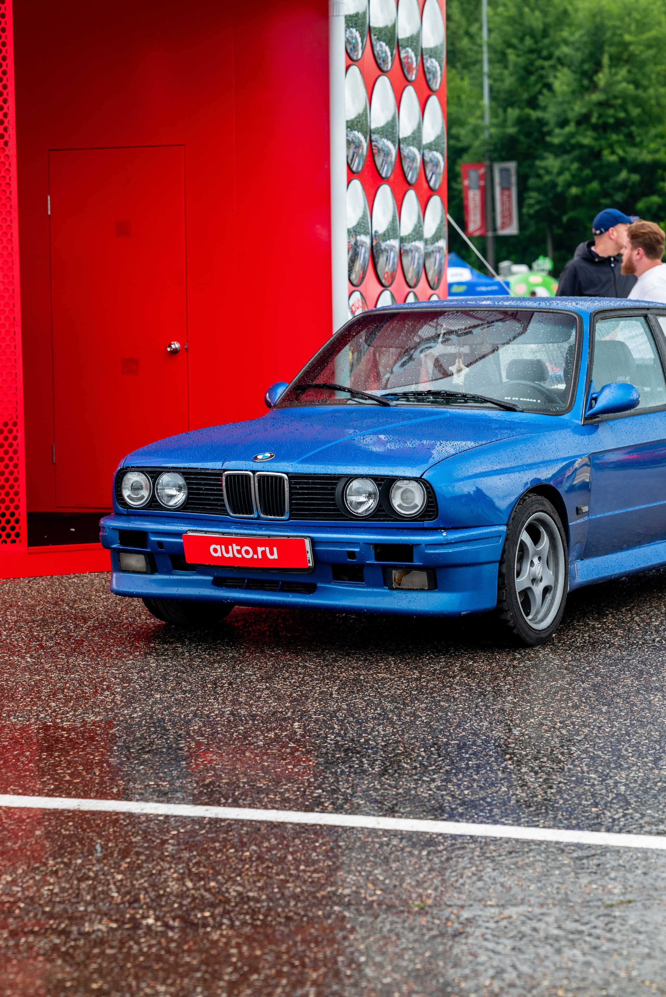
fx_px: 2356
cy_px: 498
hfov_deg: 16.1
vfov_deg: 23.9
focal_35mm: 85
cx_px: 333
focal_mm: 85
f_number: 4.5
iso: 400
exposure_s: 1/800
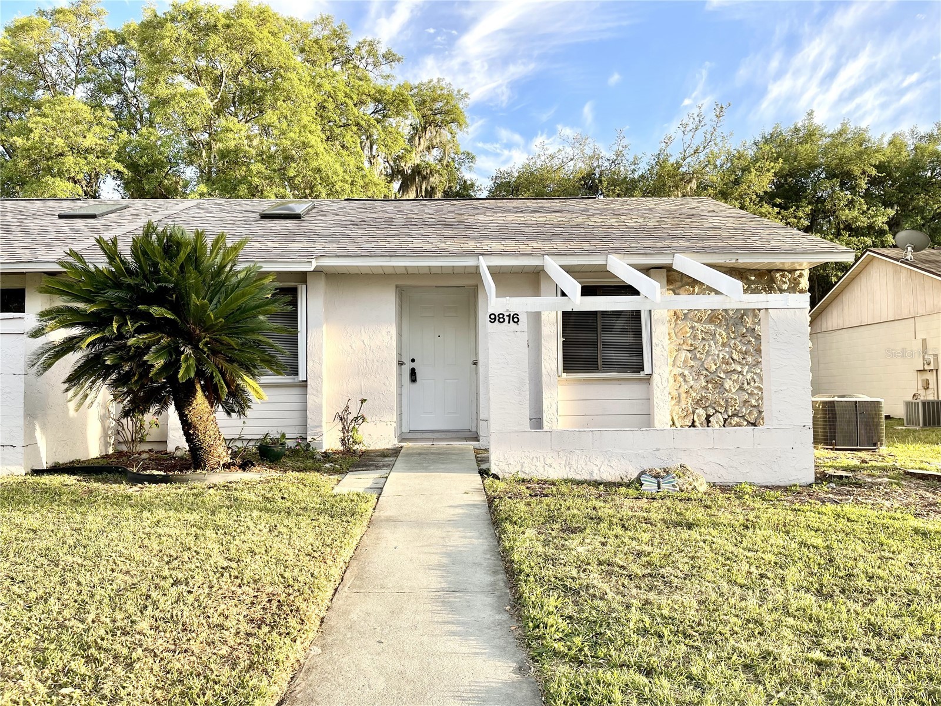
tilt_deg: +1.8
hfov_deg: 67.3
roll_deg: +0.6
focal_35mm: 26
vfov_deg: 53.1
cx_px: 470
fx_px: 707
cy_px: 353
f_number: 1.6
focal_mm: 5.1
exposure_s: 1/505
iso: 32
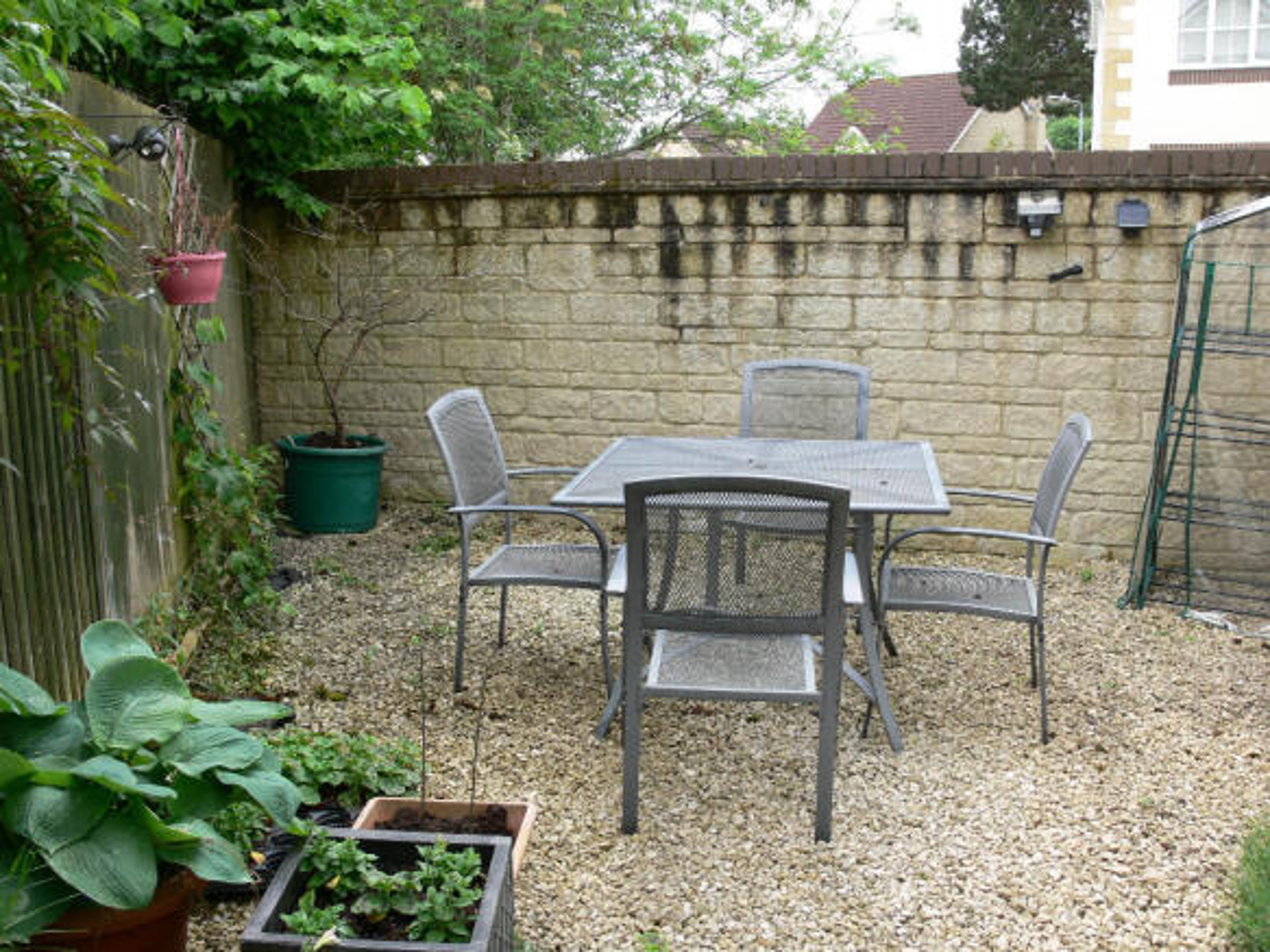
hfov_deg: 52.6
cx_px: 635
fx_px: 1284
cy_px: 476
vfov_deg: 40.7
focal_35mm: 35
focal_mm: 7.4
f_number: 4.5
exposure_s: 1/100
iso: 80
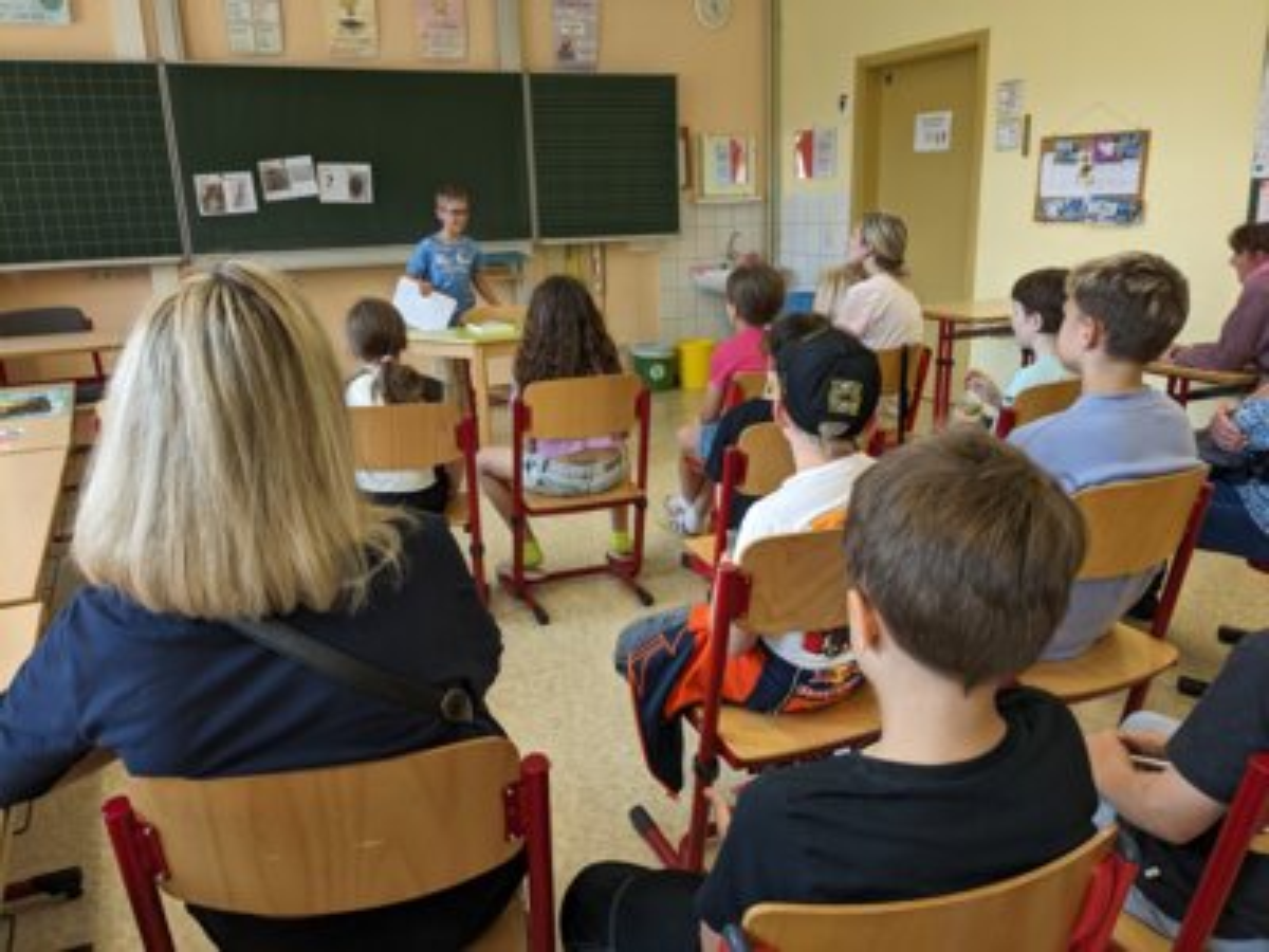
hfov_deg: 65.3
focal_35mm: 27
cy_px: 476
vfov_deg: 51.4
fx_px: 990
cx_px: 634
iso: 83
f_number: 1.73
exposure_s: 1/99.9
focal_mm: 4.38
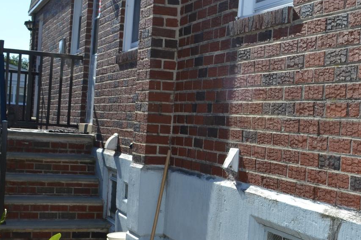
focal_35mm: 65
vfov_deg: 20.9
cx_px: 291
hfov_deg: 30.2
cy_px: 142
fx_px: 652
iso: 100
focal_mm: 18
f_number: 9
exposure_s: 1/200
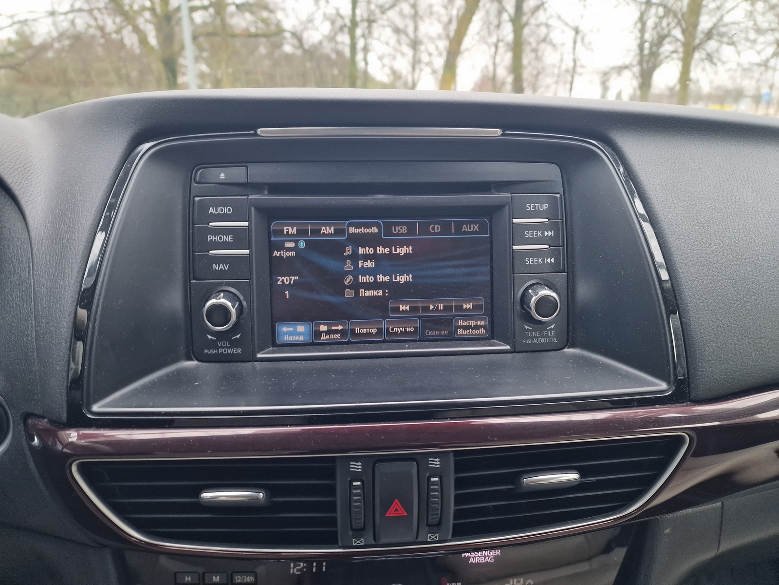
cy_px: 292
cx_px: 390
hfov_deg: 73.9
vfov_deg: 58.9
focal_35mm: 23
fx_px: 518
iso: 320
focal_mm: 6.4
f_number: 1.8
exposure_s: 1/40
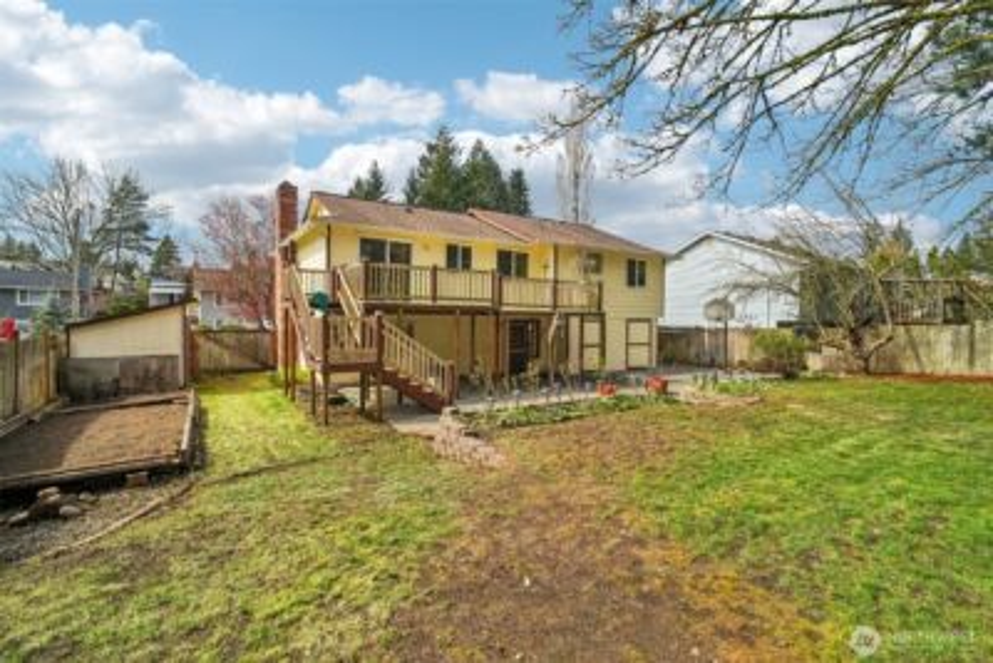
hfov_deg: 96.7
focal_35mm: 16
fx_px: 441
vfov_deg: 73.8
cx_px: 496
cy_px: 332
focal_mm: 16
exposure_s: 1/1600
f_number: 8
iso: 1600
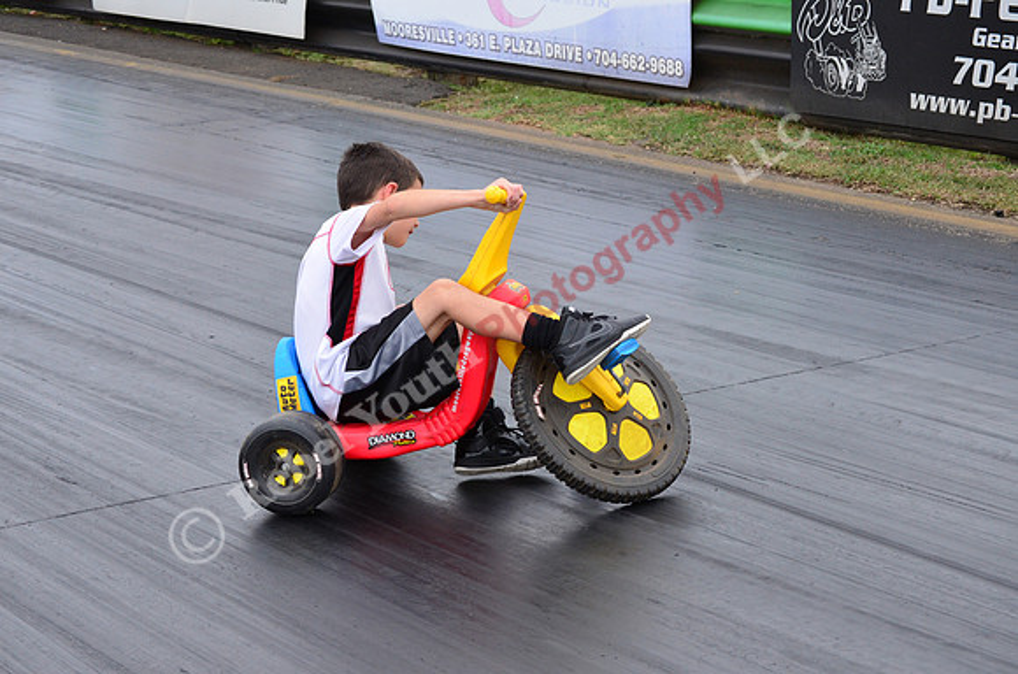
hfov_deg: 22.0
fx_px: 2624
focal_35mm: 93
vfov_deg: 14.6
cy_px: 337
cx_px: 509
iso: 1000
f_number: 8
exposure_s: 1/1000
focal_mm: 62
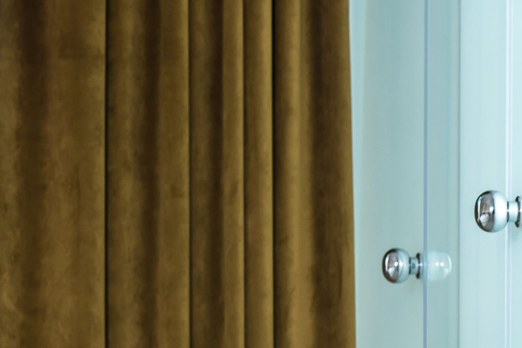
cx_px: 854
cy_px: 439
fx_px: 2566
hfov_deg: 11.0
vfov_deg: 7.7
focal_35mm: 177
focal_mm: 44
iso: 200
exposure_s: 1/160
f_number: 7.1
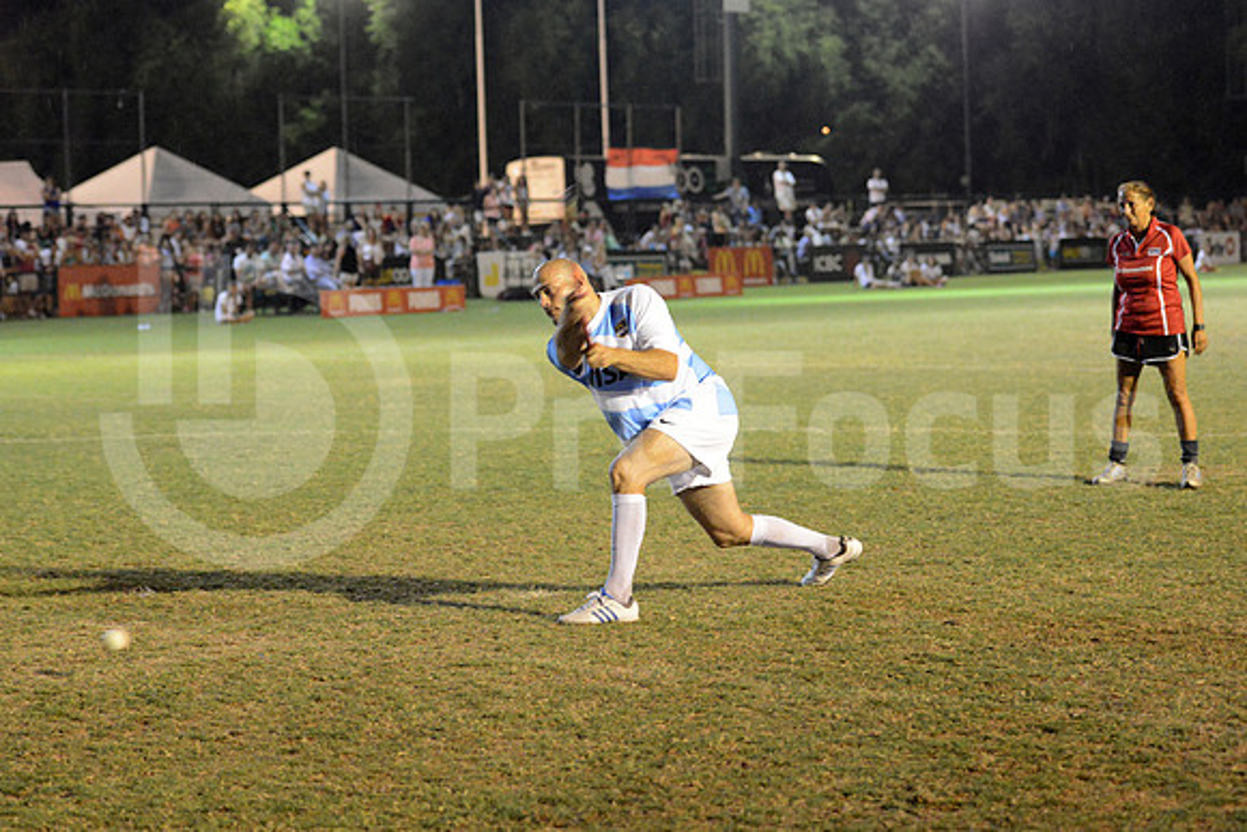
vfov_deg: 19.5
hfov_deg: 28.8
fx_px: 2425
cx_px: 624
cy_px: 416
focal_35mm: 70
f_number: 2.8
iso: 6400
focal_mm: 70
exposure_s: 1/200
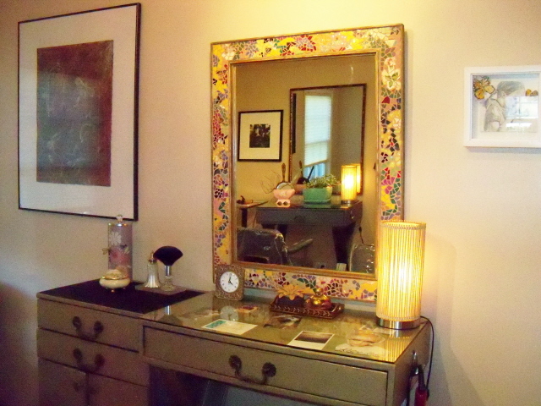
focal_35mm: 35
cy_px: 203
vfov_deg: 40.7
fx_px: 547
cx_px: 270
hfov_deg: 52.6
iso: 1600
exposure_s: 1/500
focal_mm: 6.2
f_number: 3.5
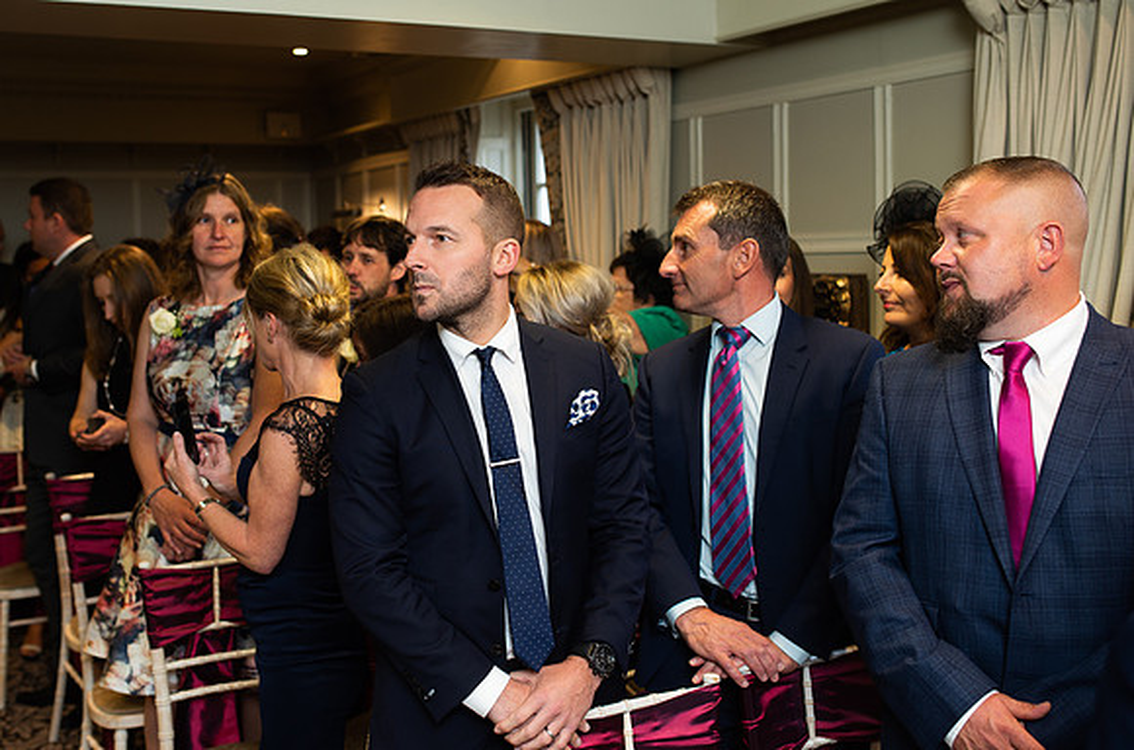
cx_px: 480
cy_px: 316
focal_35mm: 41
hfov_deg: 47.7
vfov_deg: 32.7
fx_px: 1277
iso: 400
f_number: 3.2
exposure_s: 1/100
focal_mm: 35
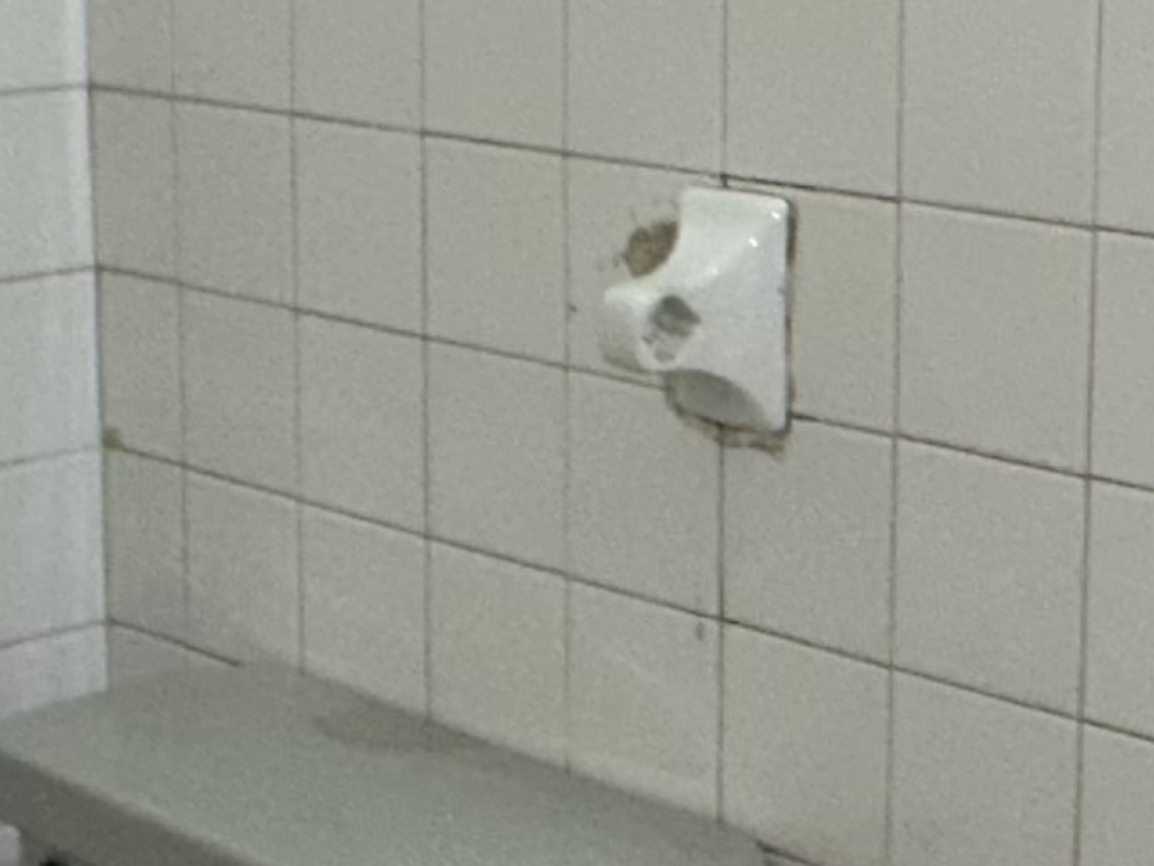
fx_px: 2934
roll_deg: -0.3
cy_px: 229
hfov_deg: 22.1
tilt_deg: -7.8
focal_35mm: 88
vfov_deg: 16.7
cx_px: 843
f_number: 2.2
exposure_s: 1/60
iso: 80
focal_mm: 2.22
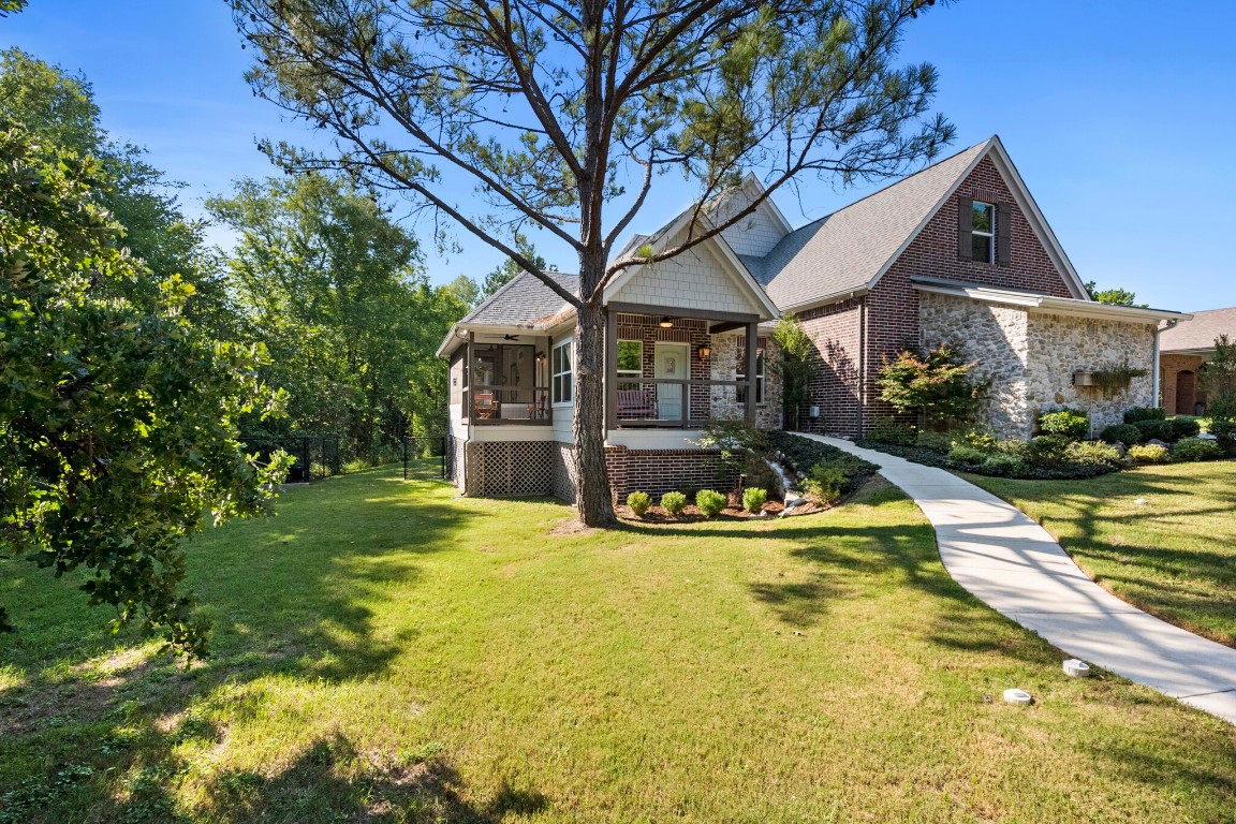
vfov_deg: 72.1
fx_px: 566
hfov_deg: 95.0
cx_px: 618
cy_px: 412
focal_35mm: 16
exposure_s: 1/2000
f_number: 8
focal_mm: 16.5
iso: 1600
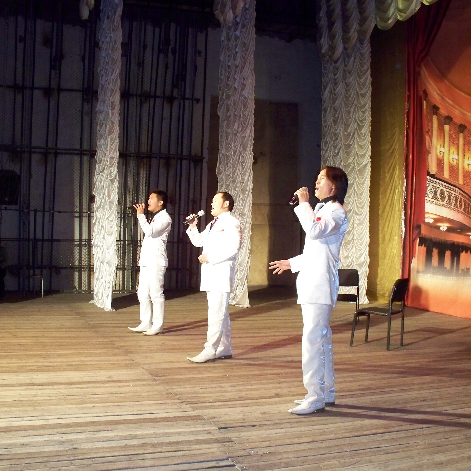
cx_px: 236
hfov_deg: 39.2
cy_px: 262
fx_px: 662
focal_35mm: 43
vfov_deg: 39.1
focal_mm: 7.54
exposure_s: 1/50
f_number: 2.8
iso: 400
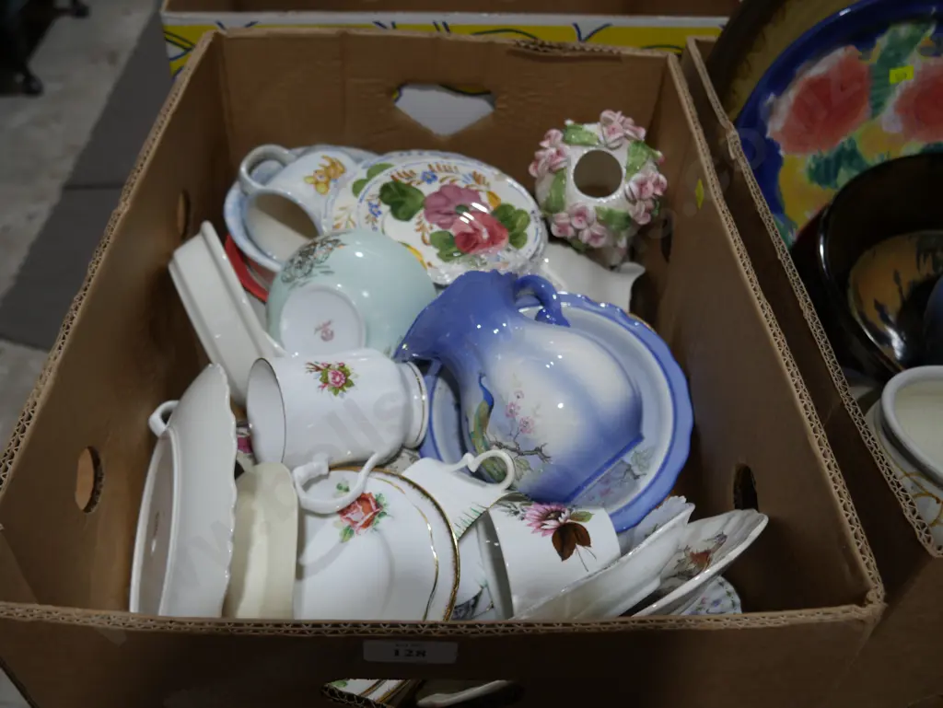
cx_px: 472
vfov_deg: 44.2
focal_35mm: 32
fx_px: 872
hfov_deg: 56.8
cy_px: 354
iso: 200
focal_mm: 16
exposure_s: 1/200
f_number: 3.6
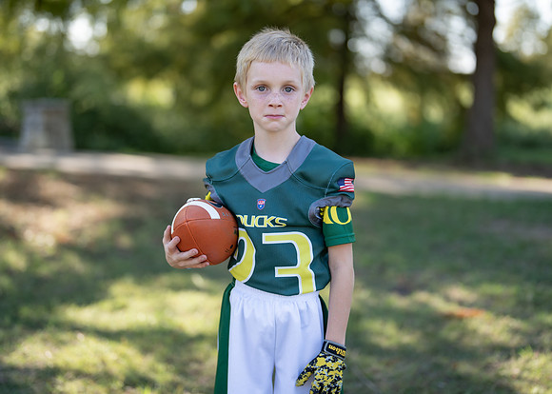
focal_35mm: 58
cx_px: 276
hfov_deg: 33.9
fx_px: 906
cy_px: 177
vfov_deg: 24.5
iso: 100
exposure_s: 1/1250
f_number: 1.2
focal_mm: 50
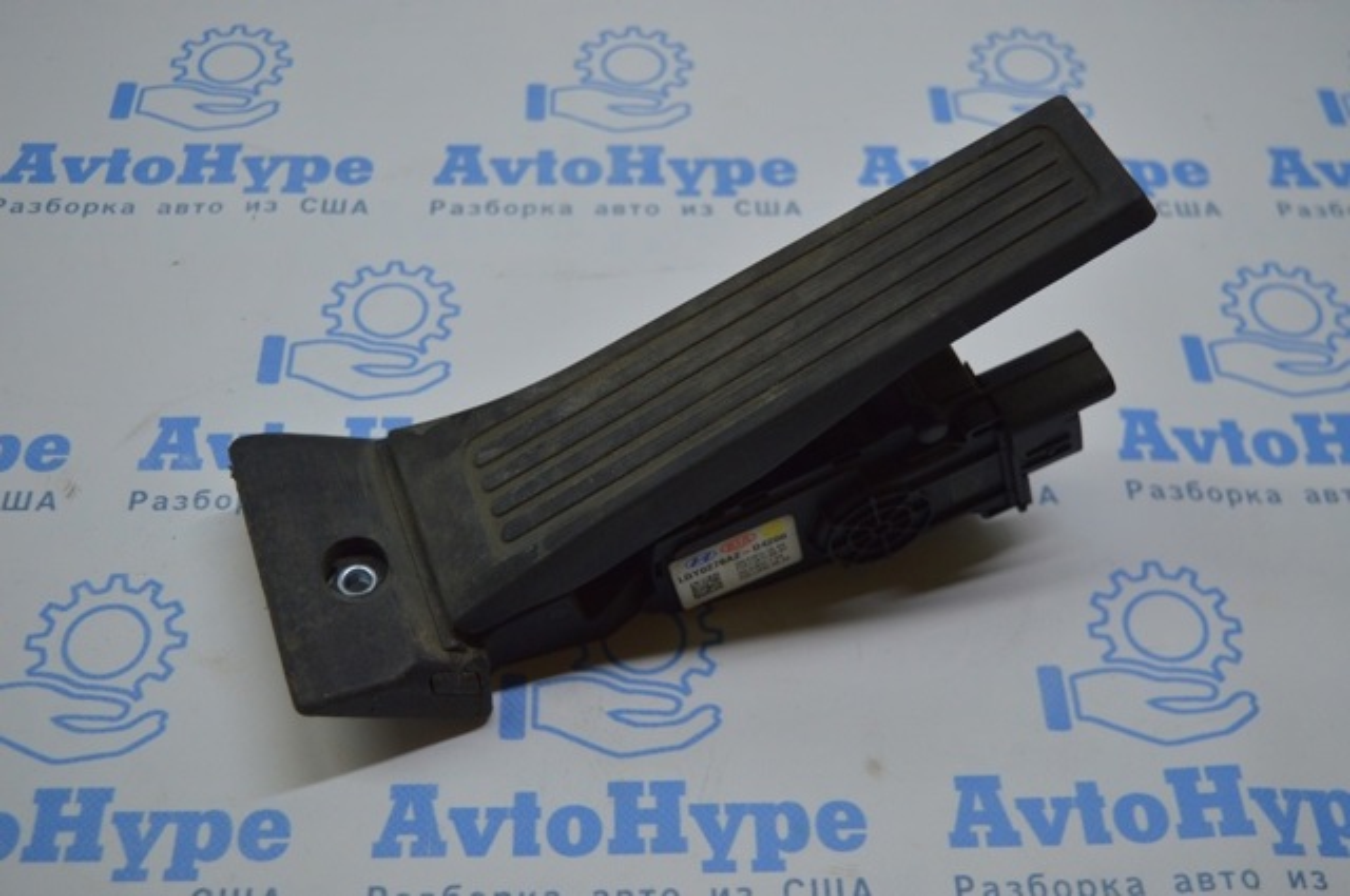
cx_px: 675
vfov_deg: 29.8
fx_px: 1685
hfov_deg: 43.7
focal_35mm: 45
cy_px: 448
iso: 400
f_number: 4.2
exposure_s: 1/160
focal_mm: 30
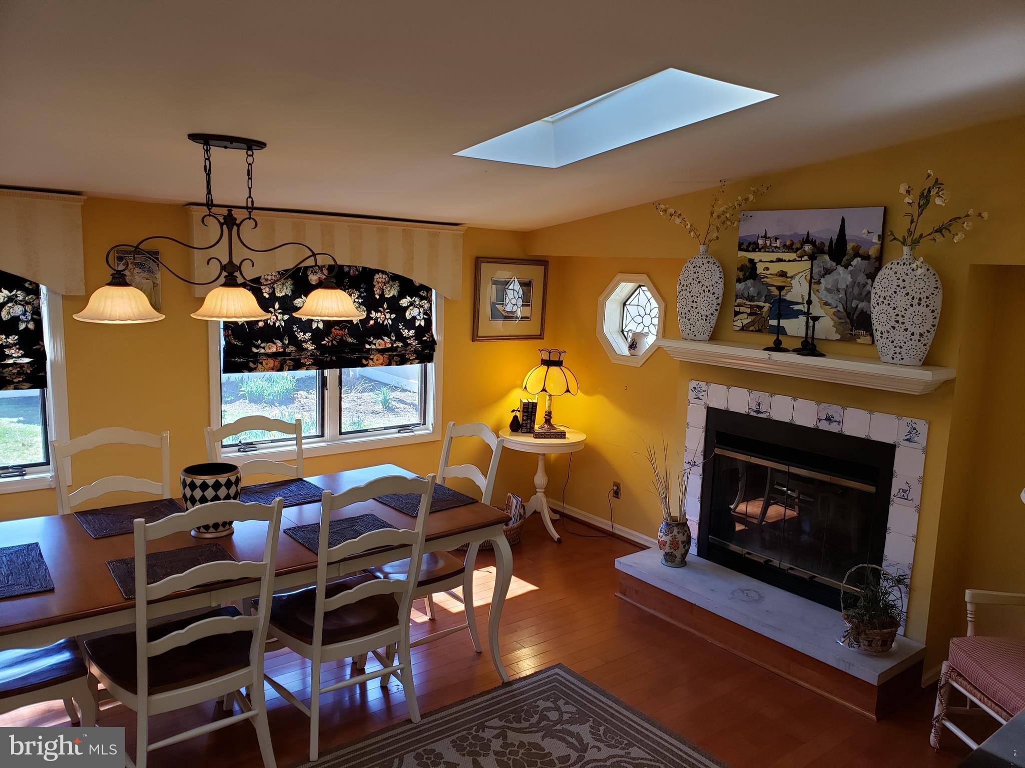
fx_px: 770
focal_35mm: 26
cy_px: 384
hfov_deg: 67.3
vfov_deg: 53.1
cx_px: 512
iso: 80
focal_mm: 4.3
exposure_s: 1/60
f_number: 2.4
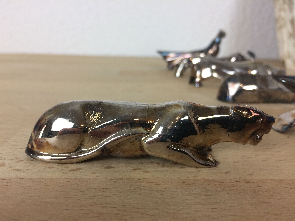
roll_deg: -2.1
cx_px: 148
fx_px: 247
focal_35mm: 29
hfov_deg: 61.7
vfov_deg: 48.2
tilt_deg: -14.8
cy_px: 110
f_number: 2.2
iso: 64
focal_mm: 4.15
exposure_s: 1/100
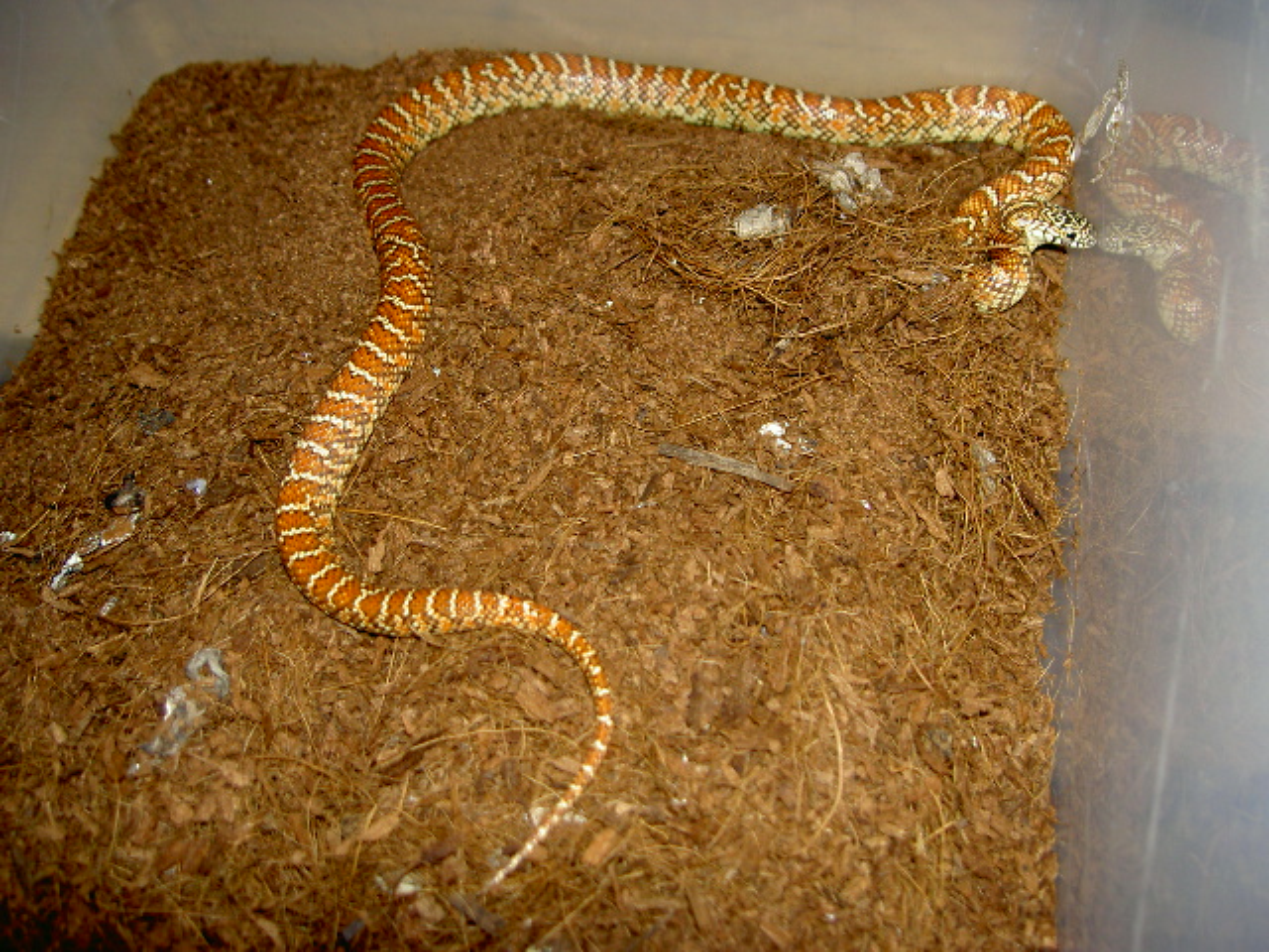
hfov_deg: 47.9
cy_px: 476
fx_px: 1430
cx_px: 634
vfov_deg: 36.8
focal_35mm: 39
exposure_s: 1/60
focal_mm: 8
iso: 100
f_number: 2.8
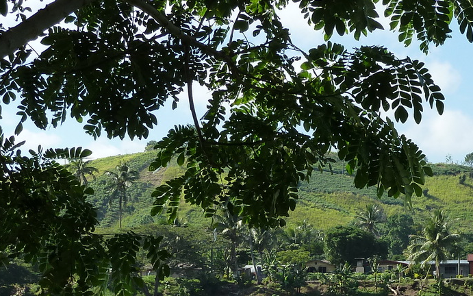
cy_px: 362
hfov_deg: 19.2
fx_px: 1392
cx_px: 331
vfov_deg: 11.8
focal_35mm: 108
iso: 125
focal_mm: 7.3
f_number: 4
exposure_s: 1/400
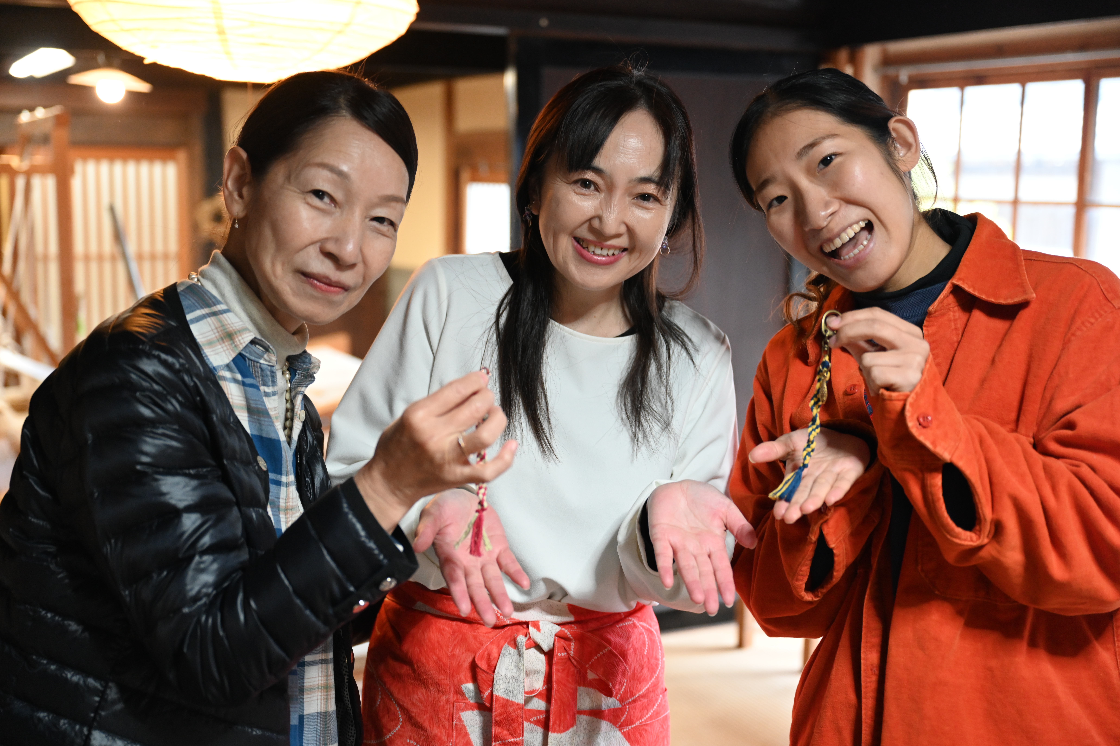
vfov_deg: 30.5
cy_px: 373
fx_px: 1369
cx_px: 560
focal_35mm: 44
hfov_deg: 44.5
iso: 1800
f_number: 2.8
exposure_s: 1/125
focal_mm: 44
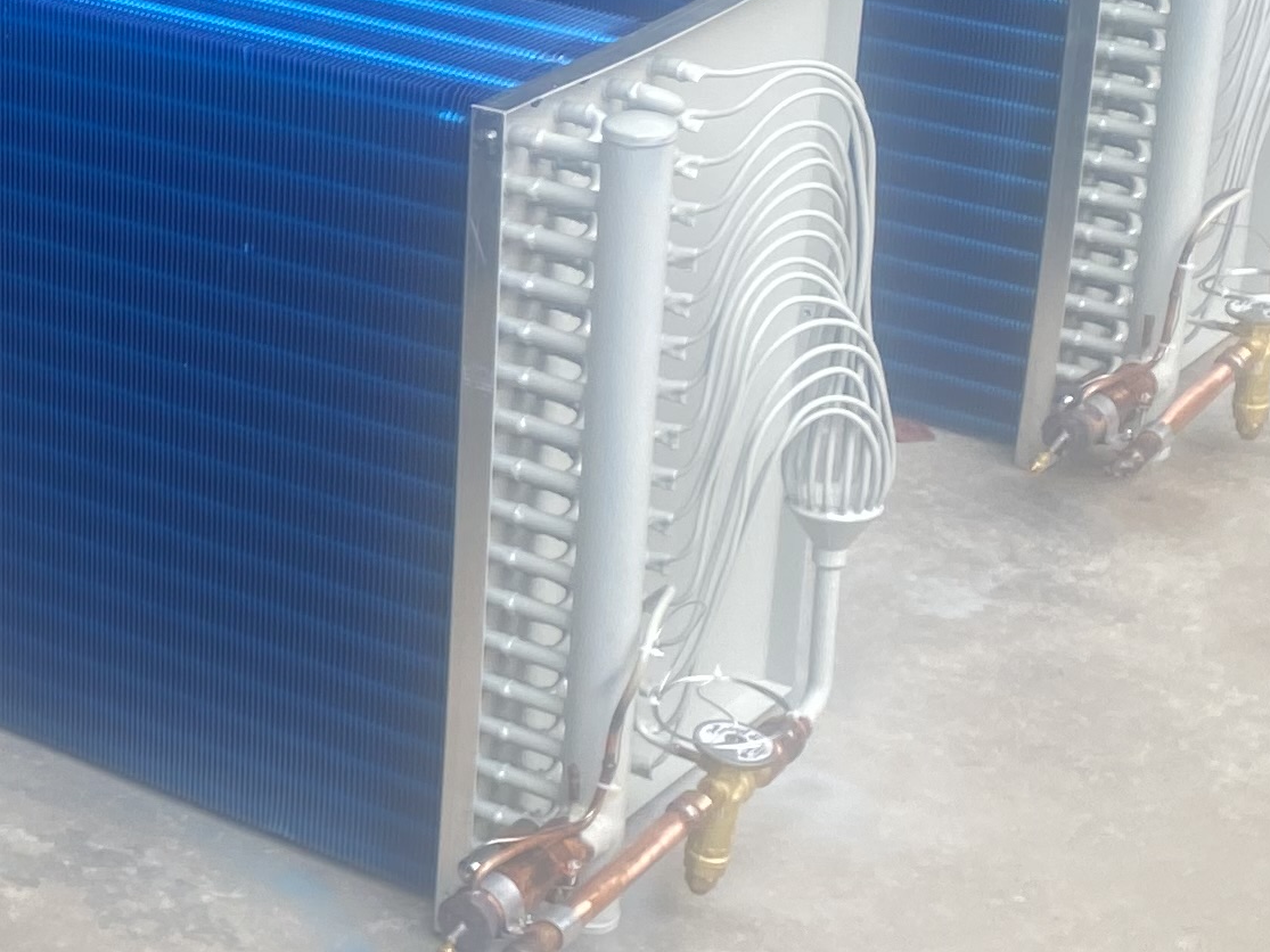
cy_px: 343
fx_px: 3448
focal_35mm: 94
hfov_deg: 18.7
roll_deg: +4.0
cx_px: -566
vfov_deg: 15.7
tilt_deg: -21.3
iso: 32
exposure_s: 1/350
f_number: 1.8
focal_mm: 4.25
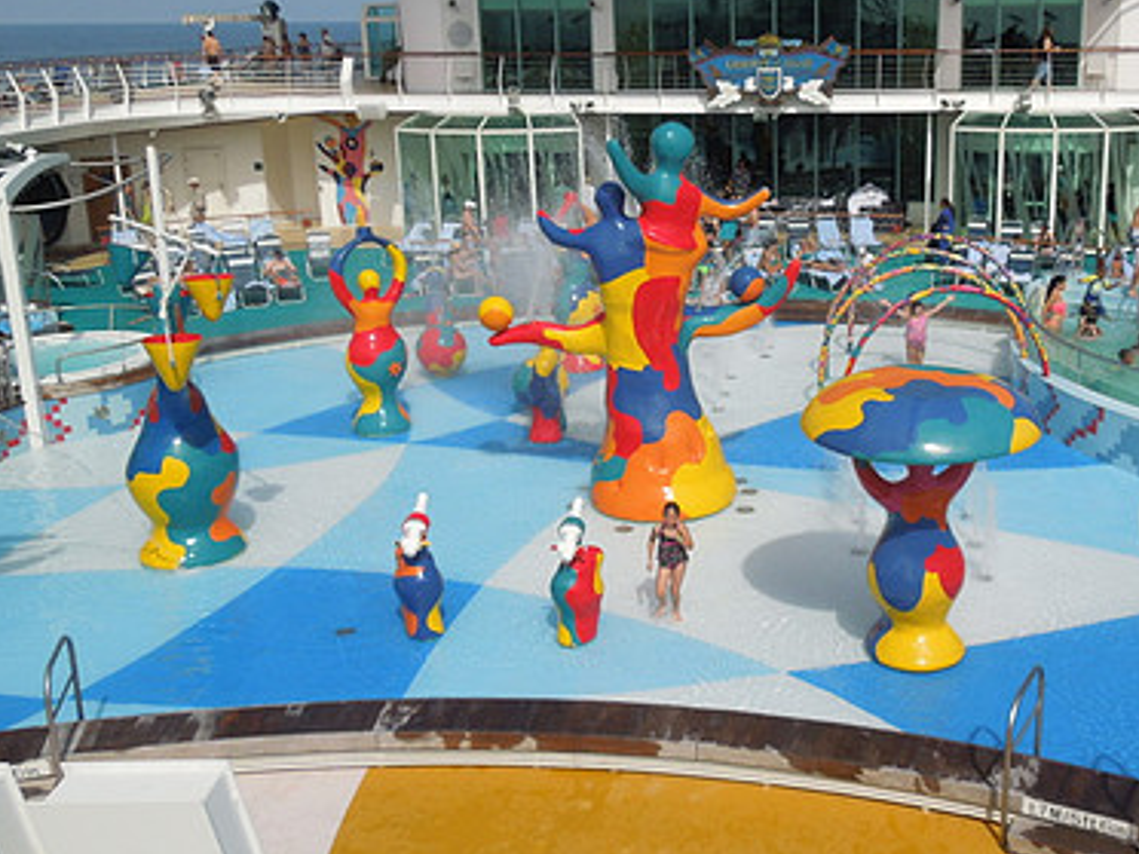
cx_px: 759
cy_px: 378
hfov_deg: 47.1
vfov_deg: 36.8
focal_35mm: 39
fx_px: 1283
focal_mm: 4.5
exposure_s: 1/640
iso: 100
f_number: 6.6
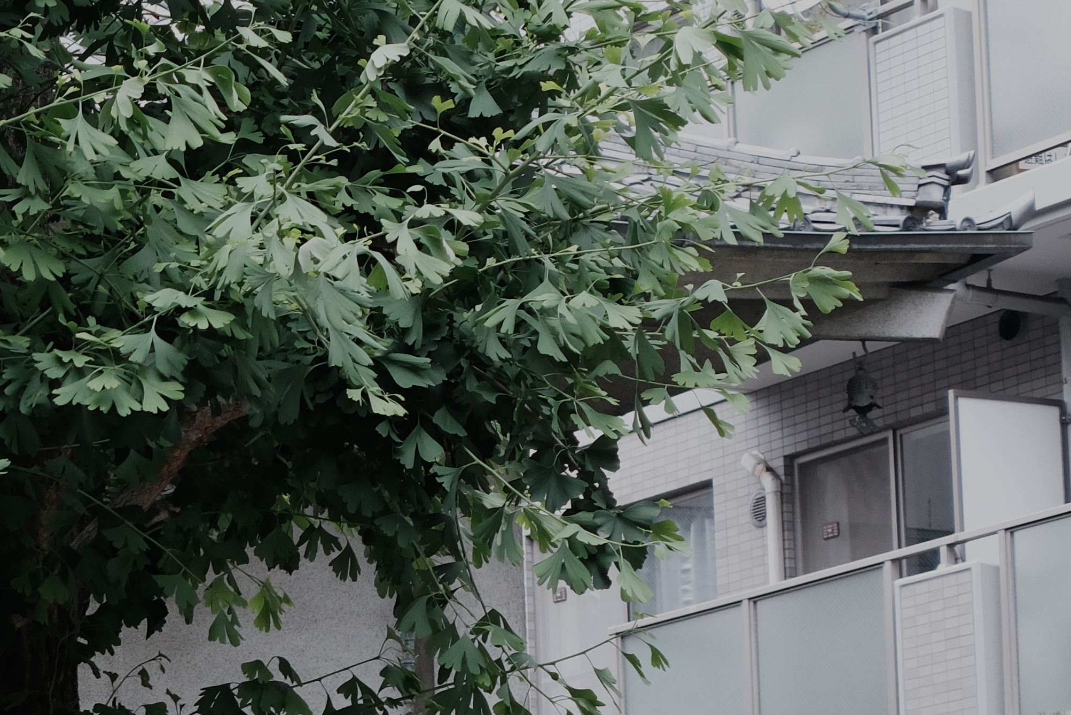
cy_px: 896
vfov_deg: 8.6
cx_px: -716
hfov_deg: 12.2
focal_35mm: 158
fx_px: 4700
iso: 500
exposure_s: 1/250
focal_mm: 27
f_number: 4
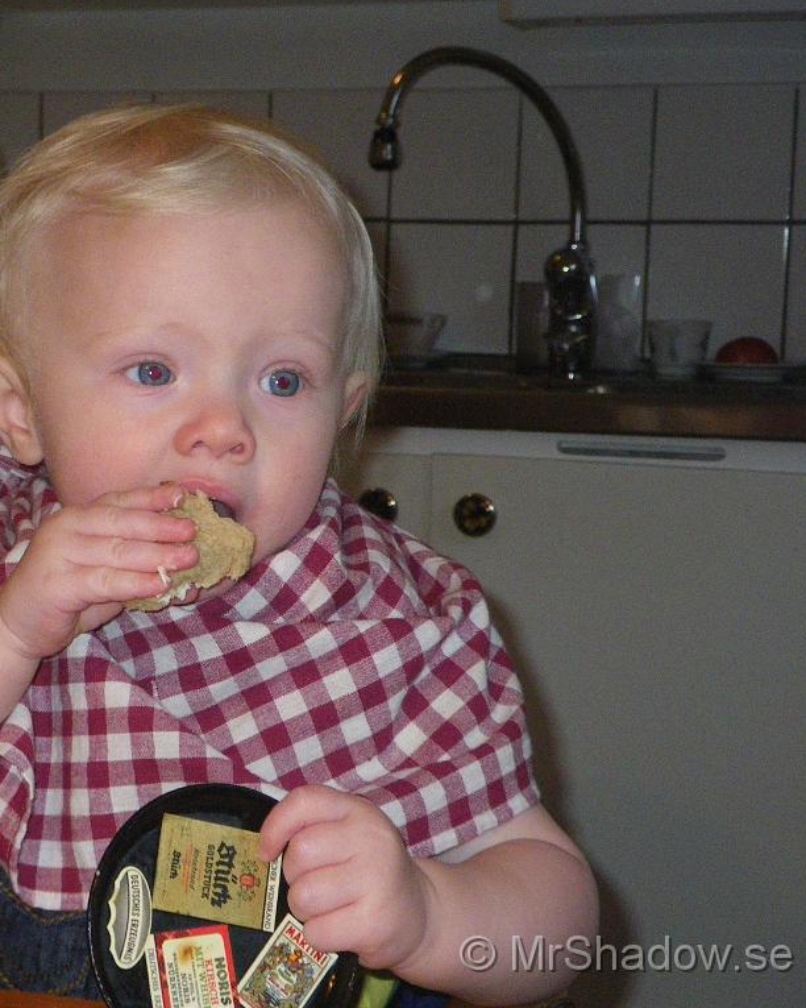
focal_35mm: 81
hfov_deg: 18.7
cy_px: 503
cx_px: 148
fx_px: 2415
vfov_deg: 23.6
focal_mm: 11.1
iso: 400
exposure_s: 1/80
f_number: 4.6
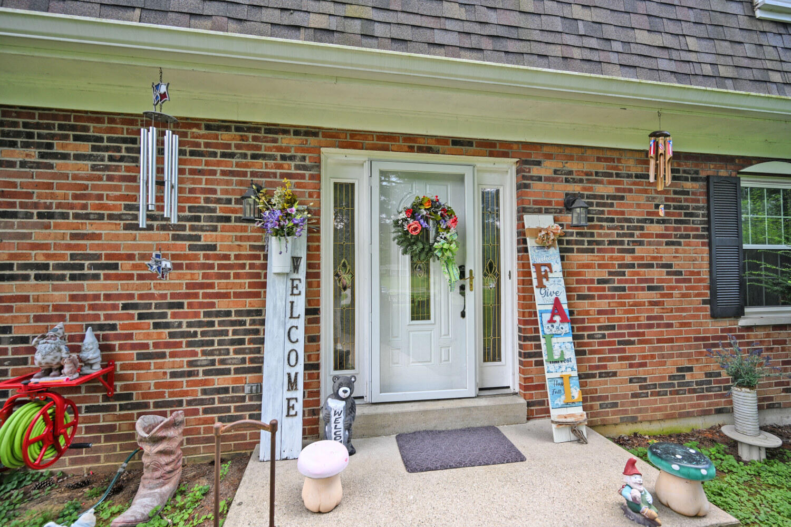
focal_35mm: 15
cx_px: 396
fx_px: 330
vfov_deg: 77.3
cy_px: 264
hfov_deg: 100.4
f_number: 4.5
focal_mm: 15
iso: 200
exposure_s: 1/250
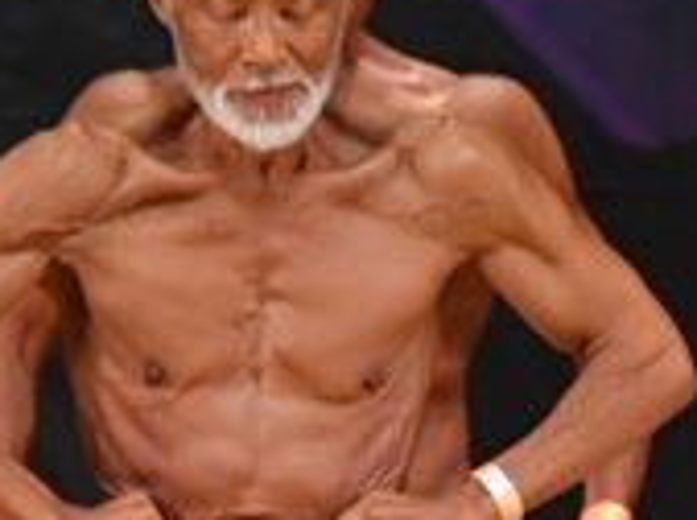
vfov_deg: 1.1
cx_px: 901
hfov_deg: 1.4
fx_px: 27969
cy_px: 607
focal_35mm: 1392
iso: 4000
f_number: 5.6
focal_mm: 210
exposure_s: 1/400
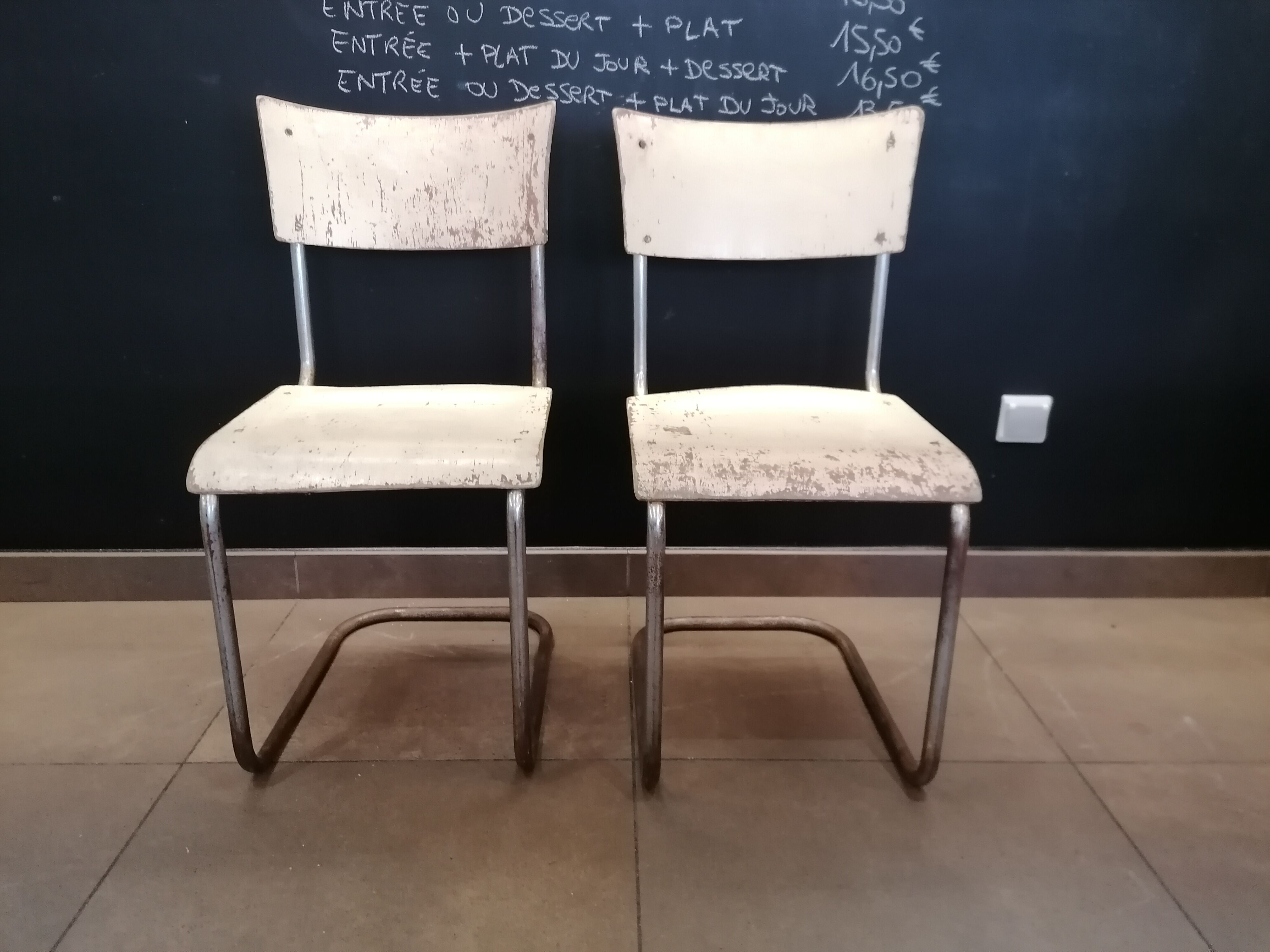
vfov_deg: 51.4
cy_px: 476
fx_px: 991
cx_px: 635
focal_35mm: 27
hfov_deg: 65.3
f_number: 1.8
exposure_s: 1/25
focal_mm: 4.75
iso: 500
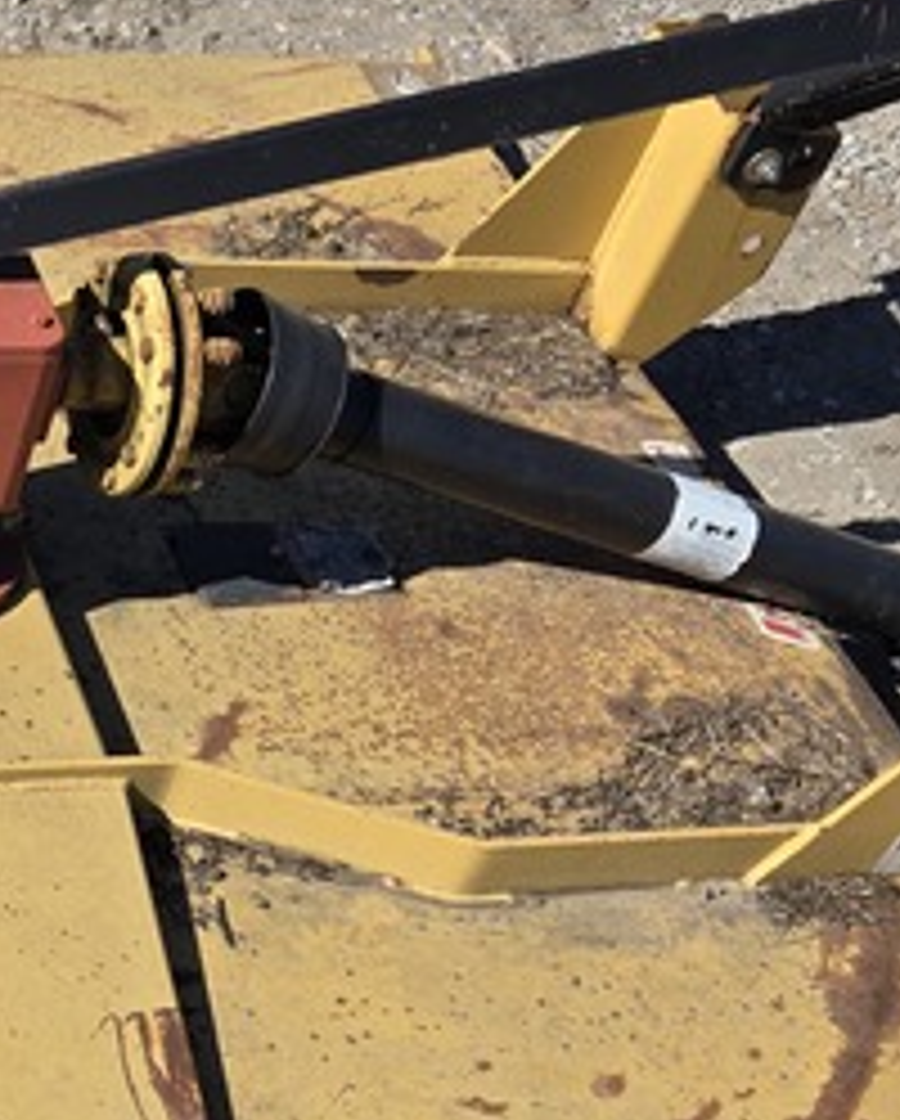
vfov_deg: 26.0
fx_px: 2391
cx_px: -234
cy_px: 846
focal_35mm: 72
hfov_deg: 19.8
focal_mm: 5.4
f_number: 1.8
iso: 25
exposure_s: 1/1989
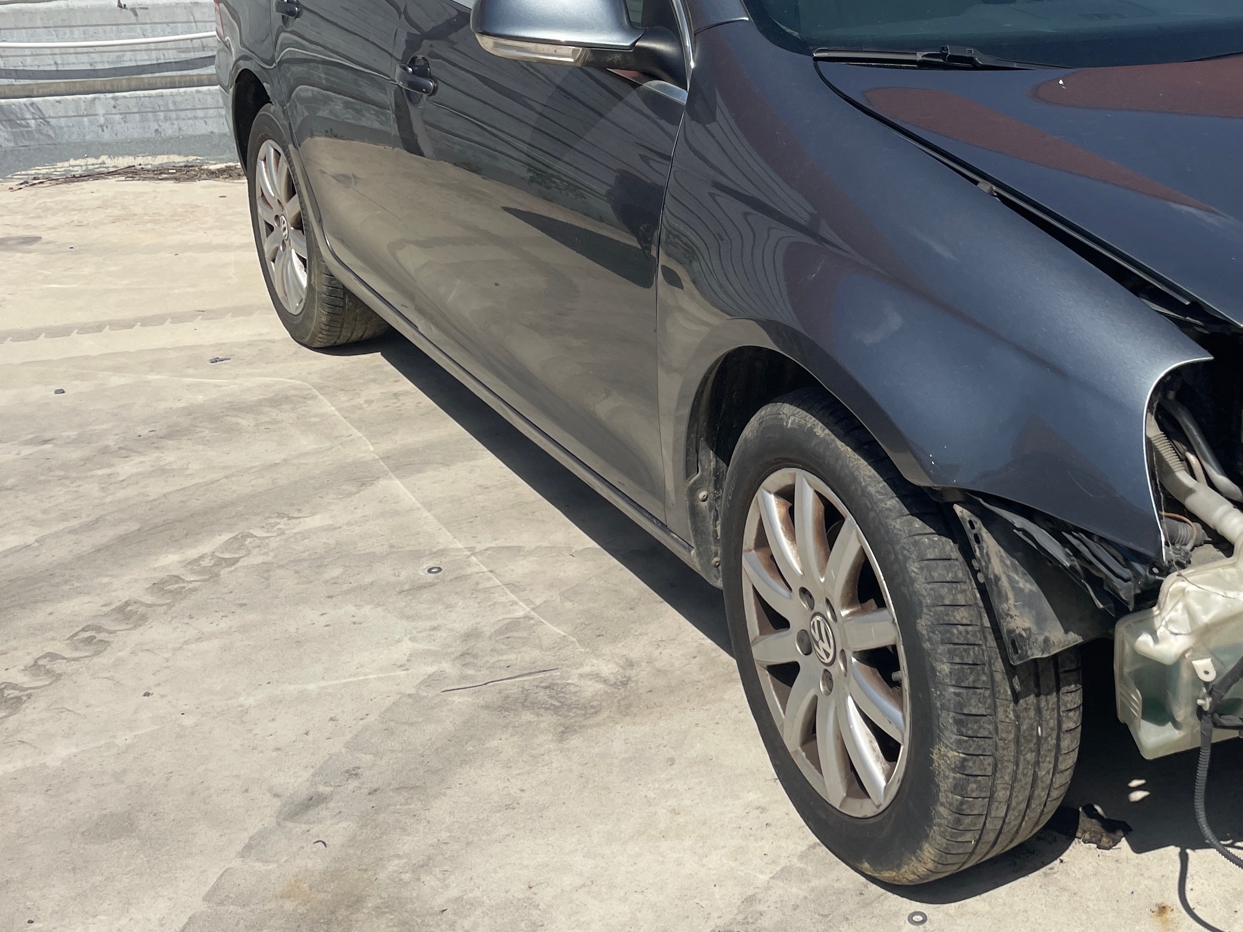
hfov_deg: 42.0
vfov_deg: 33.2
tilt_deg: -19.1
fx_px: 1544
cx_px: 989
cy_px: 286
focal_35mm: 43
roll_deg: +0.4
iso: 32
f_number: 1.6
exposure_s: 1/5051
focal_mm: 4.2
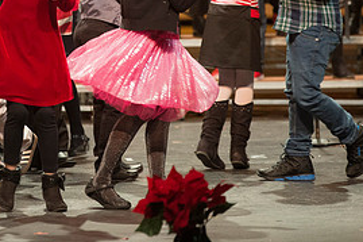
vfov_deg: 3.2
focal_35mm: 432
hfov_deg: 4.8
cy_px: -5
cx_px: 80
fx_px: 4353
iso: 2500
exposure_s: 1/200
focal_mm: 200
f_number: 2.8
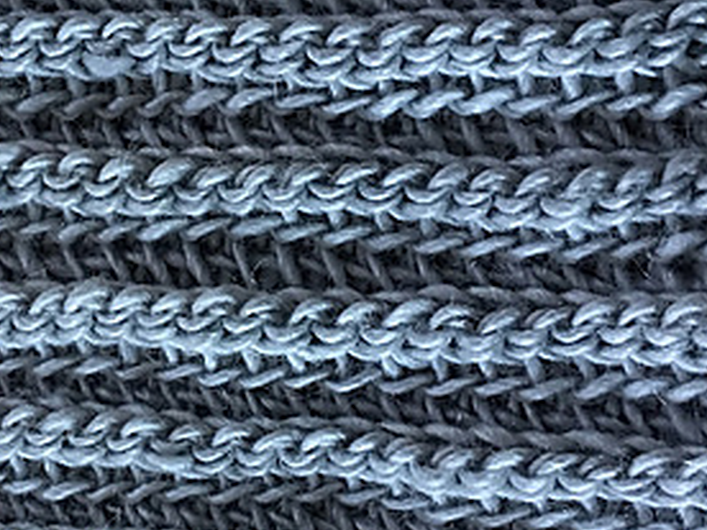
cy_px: 261
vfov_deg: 20.4
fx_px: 1471
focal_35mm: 72
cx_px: 228
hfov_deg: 26.9
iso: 80
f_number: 2.4
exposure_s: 1/30
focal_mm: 3.3
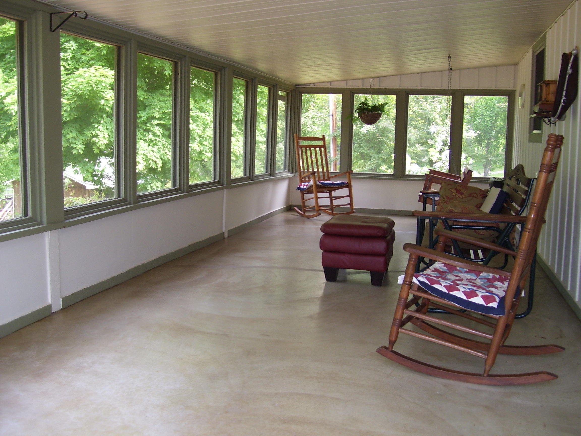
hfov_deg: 51.4
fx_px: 604
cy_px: 218
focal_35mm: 36
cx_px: 290
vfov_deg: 39.7
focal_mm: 6
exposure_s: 1/60
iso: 80
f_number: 2.7
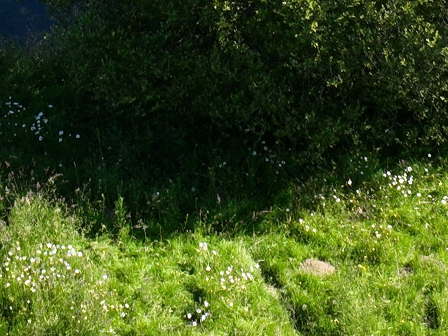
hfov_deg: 12.7
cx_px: 87
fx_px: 2005
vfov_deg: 8.8
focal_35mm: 155
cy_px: -422
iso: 100
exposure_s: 1/160
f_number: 7.1
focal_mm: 12.29
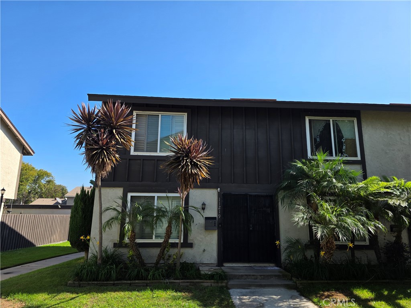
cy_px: 154
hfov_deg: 73.9
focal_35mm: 23
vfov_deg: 58.9
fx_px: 273
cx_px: 206
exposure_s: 1/3203
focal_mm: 6.3
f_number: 1.7
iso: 80
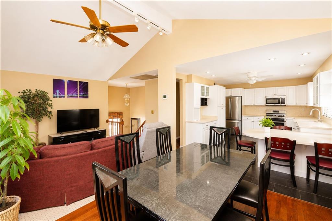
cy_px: 110
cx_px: 166
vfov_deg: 73.7
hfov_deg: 96.8
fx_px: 147
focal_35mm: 16
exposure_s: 1/13
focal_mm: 16
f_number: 4
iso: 64
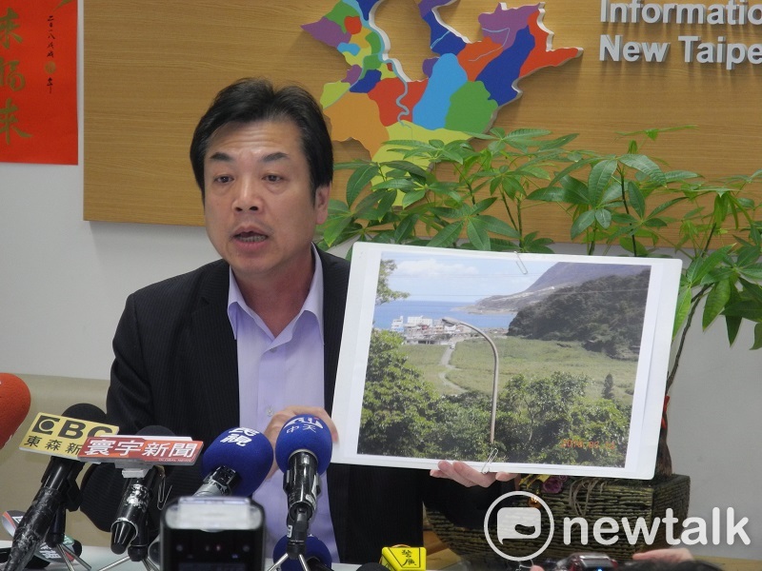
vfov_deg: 7.4
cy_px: 286
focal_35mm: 200
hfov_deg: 9.9
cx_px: 381
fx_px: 4403
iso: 400
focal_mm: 42.6
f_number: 5.6
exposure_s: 1/30
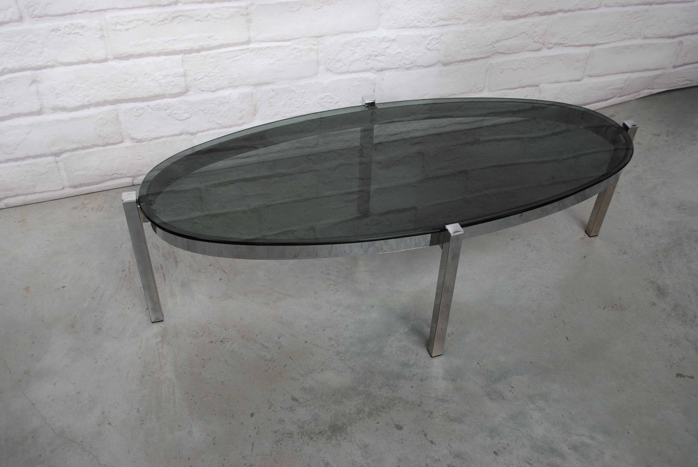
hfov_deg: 57.2
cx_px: 349
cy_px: 234
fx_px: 641
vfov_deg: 40.1
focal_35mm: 33
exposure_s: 1/125
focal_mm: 22
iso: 100
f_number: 5.6
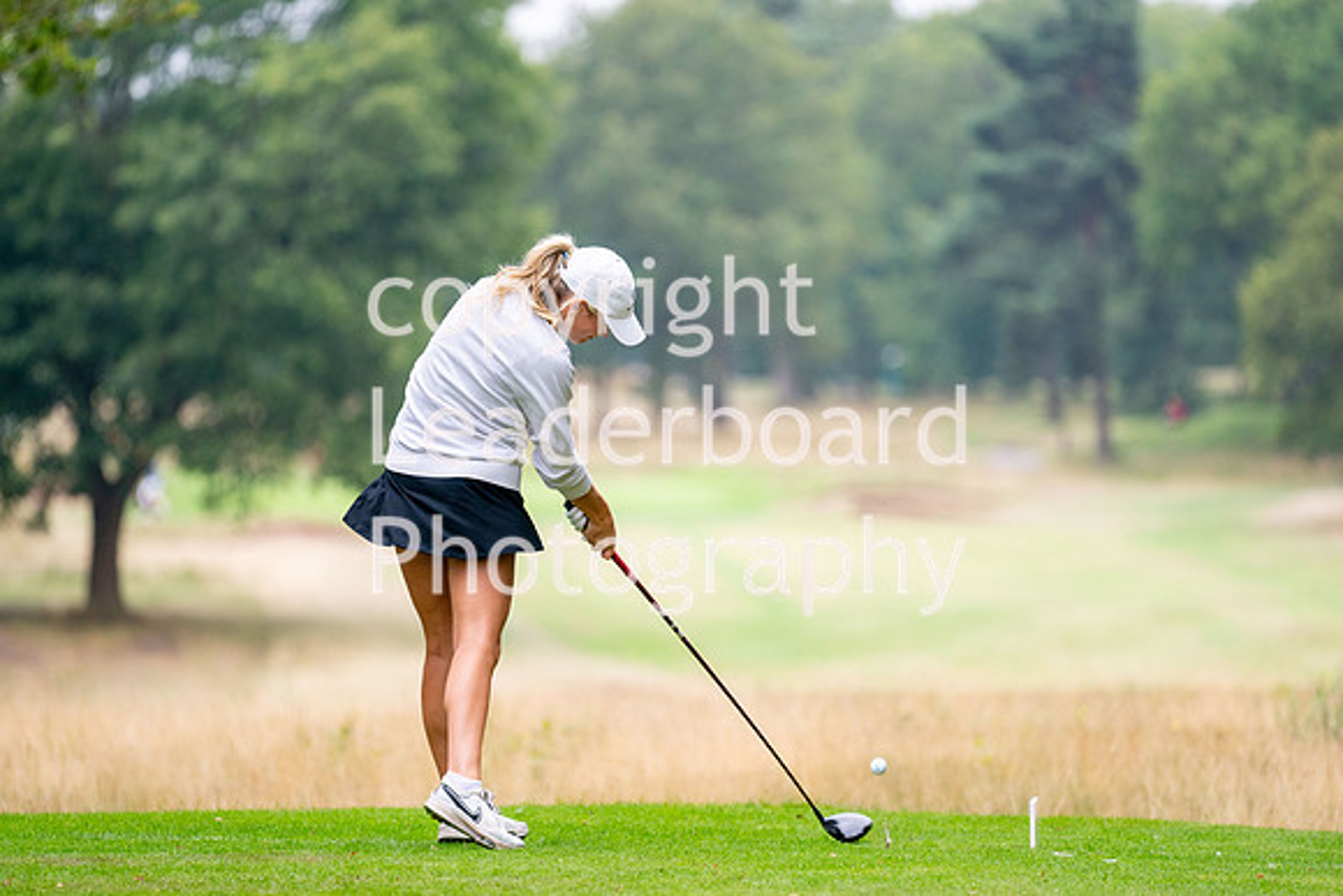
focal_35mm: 300
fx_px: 11194
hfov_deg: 6.9
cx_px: 672
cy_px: 448
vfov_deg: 4.6
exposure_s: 1/1250
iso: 400
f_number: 4
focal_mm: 300
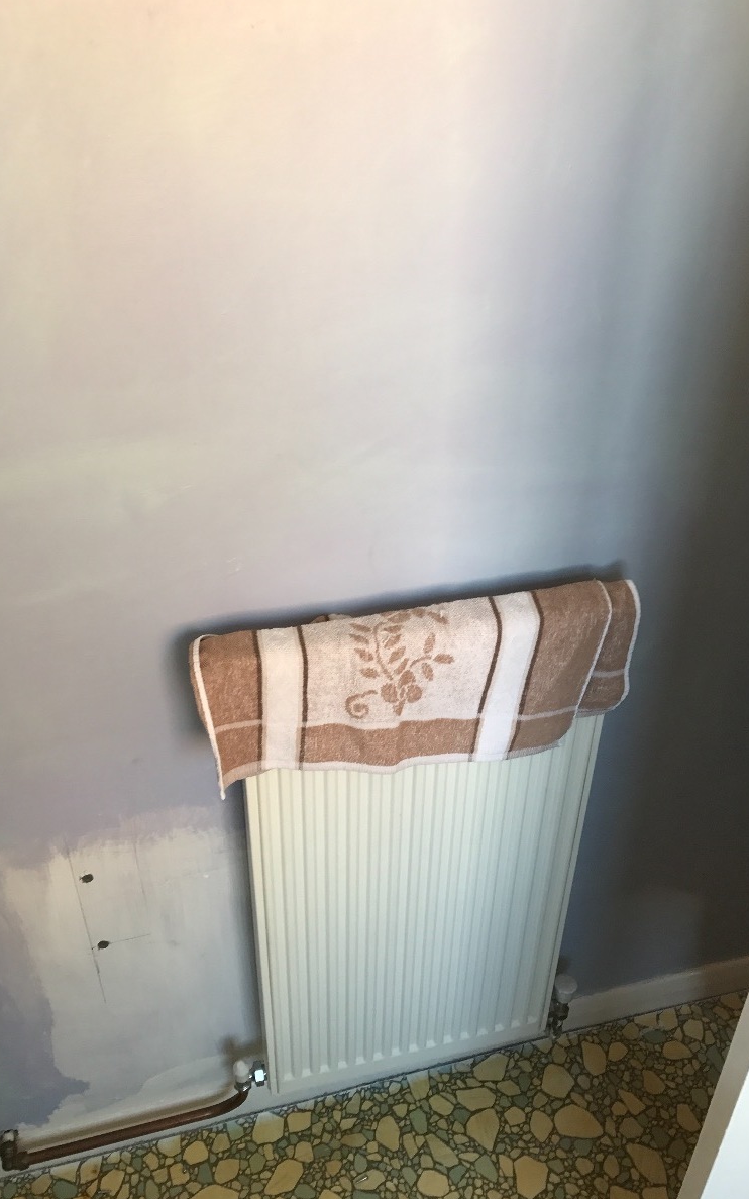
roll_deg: +2.0
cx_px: 328
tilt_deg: -32.4
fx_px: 980
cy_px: 596
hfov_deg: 41.8
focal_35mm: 30
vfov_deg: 62.9
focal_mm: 3.99
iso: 32
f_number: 1.8
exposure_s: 1/50
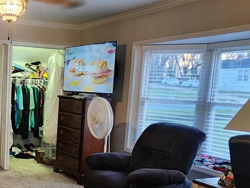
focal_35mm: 45
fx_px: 325
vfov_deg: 31.5
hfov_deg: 38.9
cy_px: 144
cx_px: 21
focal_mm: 2.2
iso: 400
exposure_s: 1/30
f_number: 2.2
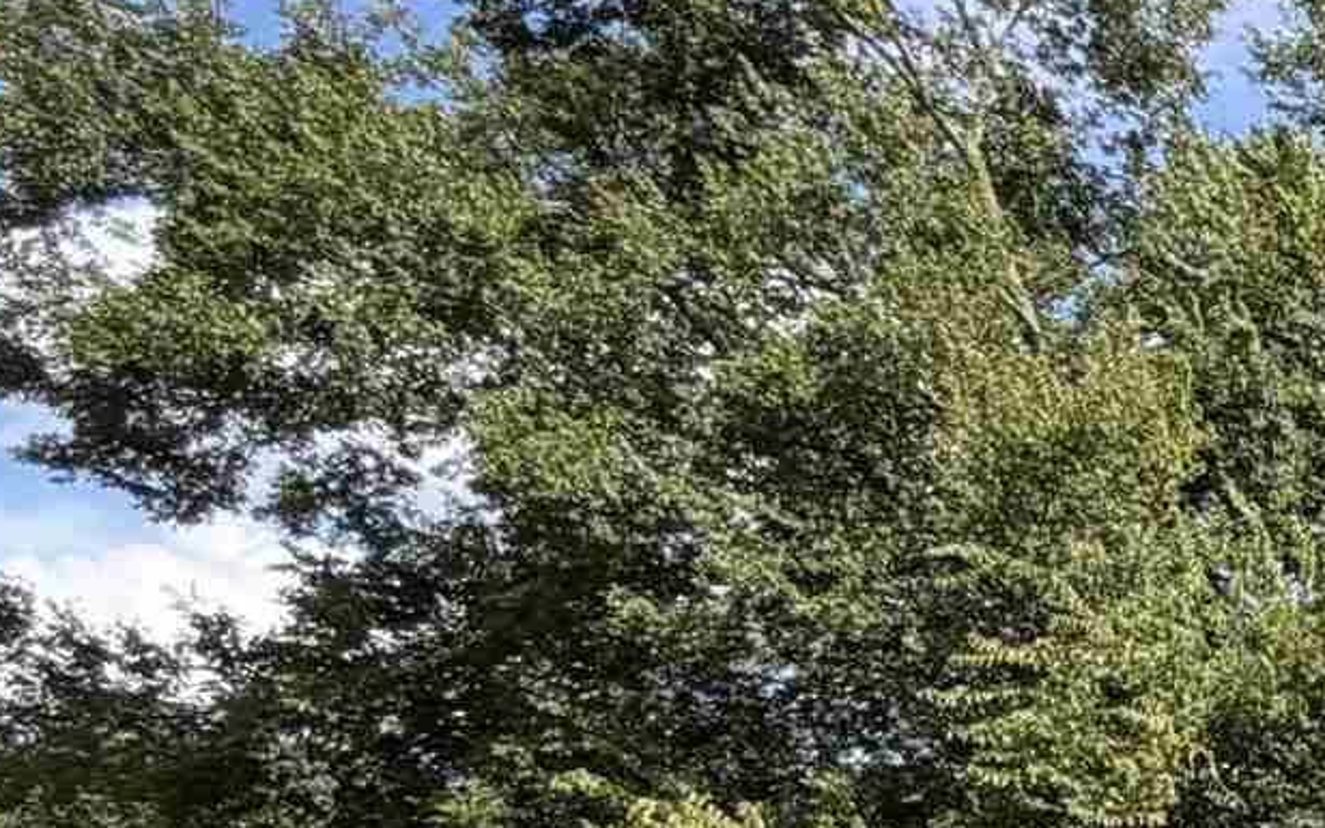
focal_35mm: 74
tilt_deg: +2.3
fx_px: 2672
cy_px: 1284
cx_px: 2517
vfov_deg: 16.0
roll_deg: -0.1
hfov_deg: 19.2
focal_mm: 2.22
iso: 40
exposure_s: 1/701
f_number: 2.2
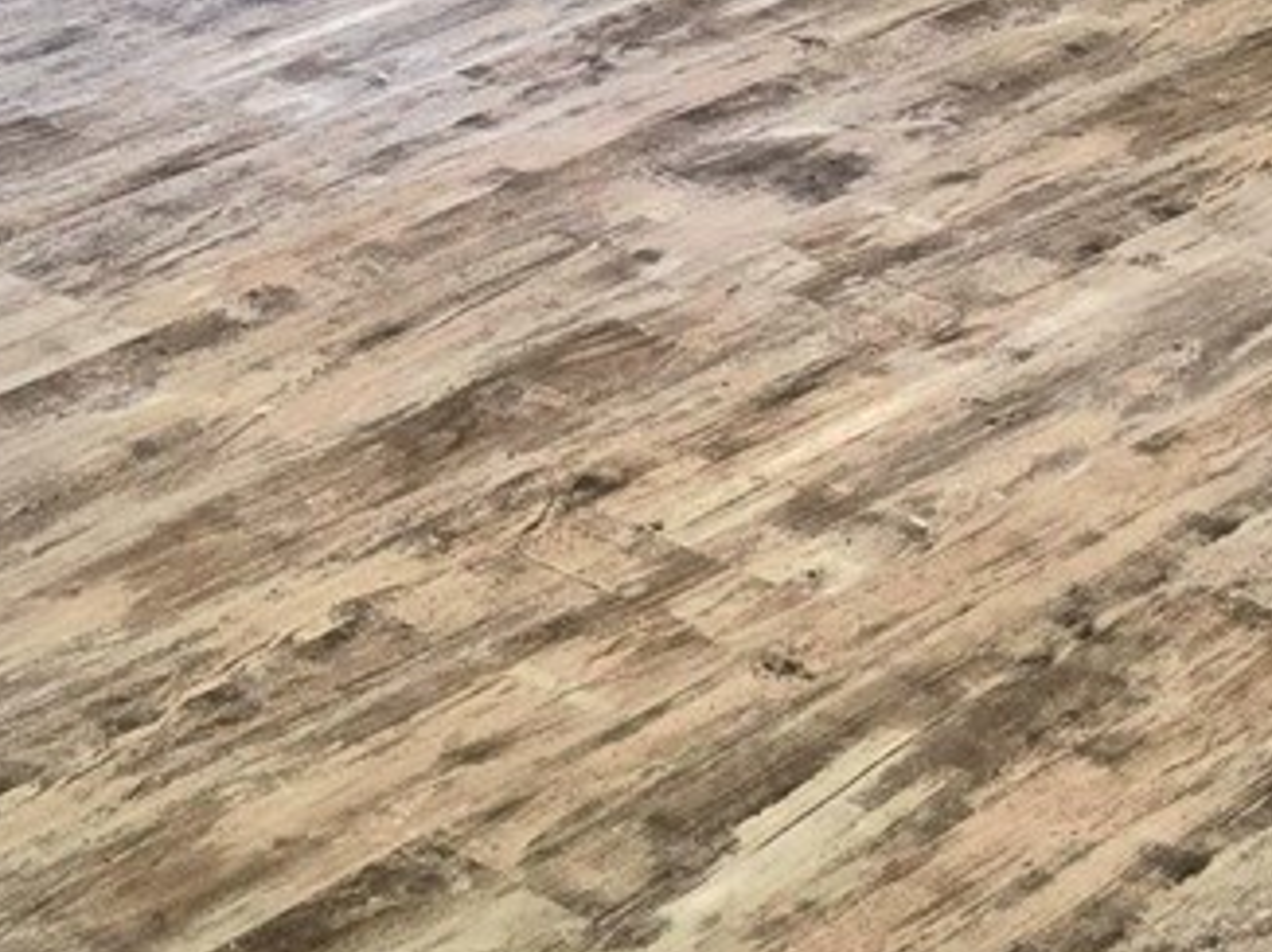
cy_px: -1346
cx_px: 62
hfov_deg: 17.1
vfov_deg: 11.0
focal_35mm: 113
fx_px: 4149
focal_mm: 6.3
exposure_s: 1/120
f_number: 1.7
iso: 64
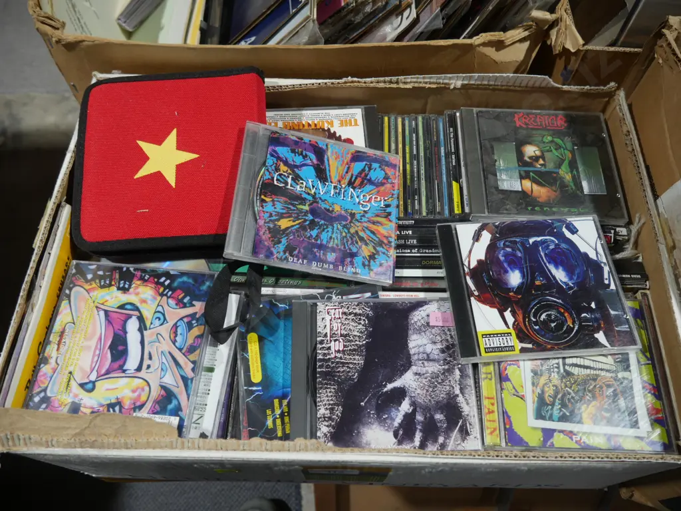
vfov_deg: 49.7
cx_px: 340
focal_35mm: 28
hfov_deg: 63.4
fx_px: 551
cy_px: 256
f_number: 3.5
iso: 250
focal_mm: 14
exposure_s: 1/60
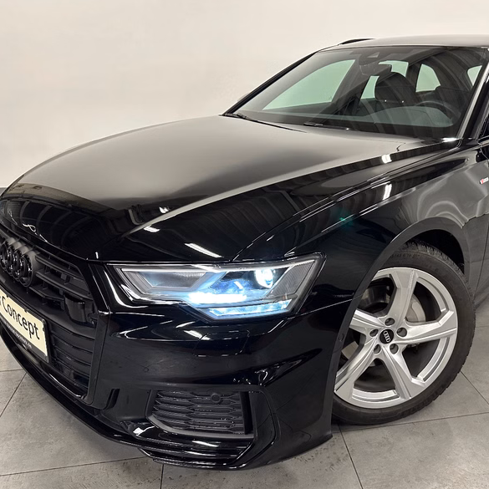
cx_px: 306
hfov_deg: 55.0
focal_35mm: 29
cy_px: 244
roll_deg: -1.0
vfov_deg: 55.6
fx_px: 463
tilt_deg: -19.7
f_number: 1.78
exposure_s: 1/50
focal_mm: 6.86
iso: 400
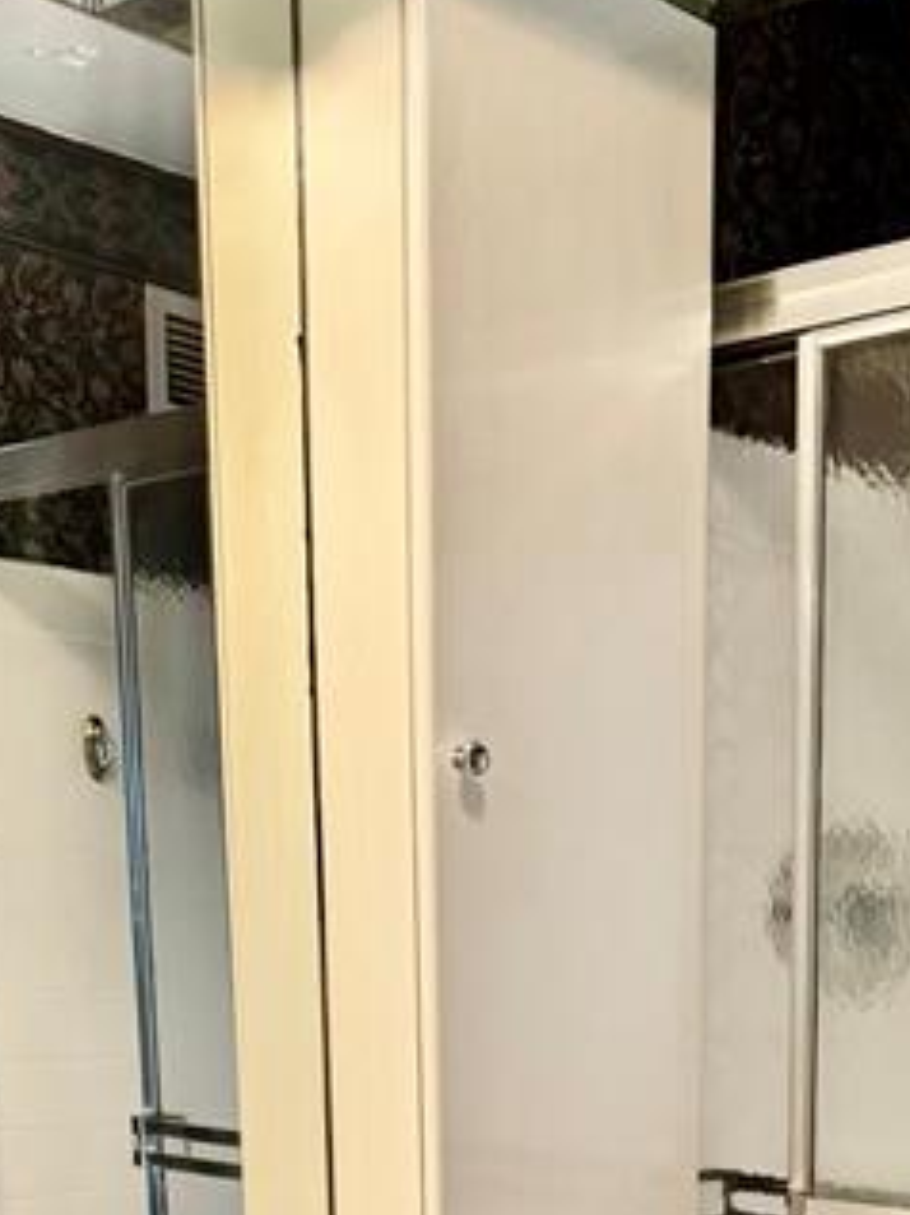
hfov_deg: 24.7
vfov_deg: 29.3
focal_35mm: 58
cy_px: 1410
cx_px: 769
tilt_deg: -10.9
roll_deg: -0.3
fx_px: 2036
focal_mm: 6.76
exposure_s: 1/60
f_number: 1.78
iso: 320
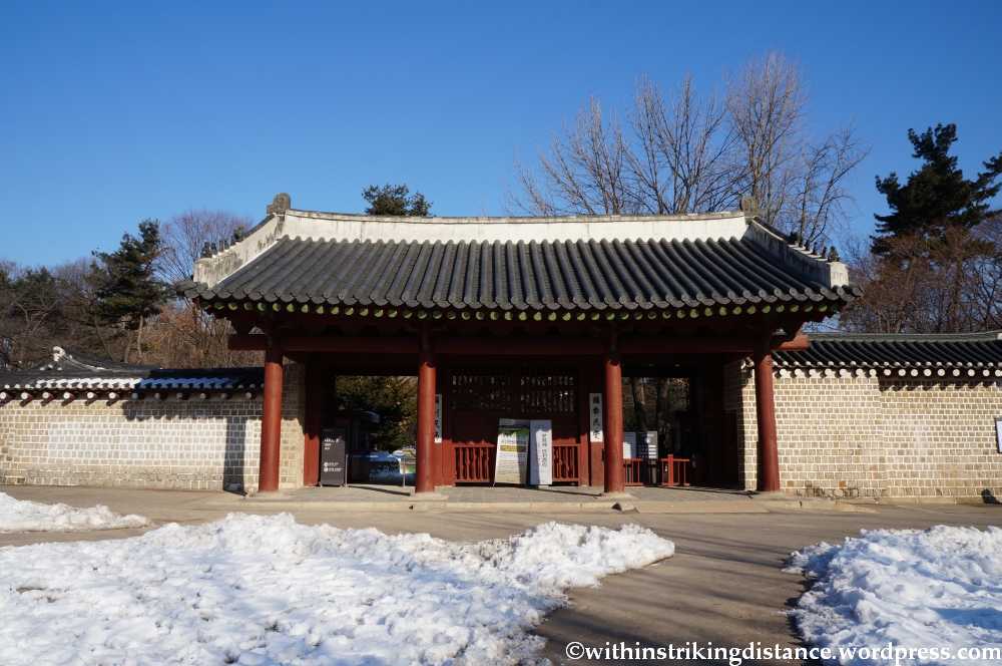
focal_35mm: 27
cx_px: 501
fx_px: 751
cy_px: 333
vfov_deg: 47.8
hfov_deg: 67.4
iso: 200
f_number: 13
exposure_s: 1/320
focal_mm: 18
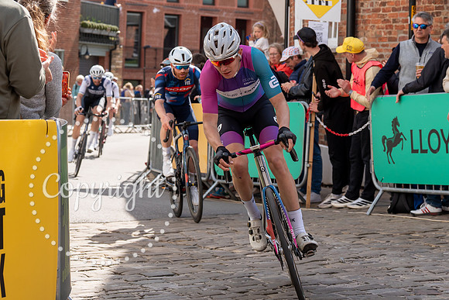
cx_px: 224
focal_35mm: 127
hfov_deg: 16.1
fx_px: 1584
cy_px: 28
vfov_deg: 10.7
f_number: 5
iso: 250
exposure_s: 1/1000
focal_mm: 70
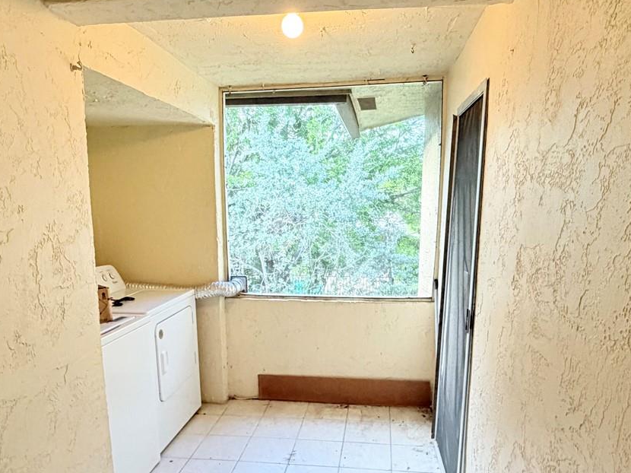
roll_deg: -0.4
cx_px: 319
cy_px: 290
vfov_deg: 50.9
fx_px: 492
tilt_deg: -9.9
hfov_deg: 65.3
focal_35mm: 27
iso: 400
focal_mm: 2.22
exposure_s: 1/60
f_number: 2.2
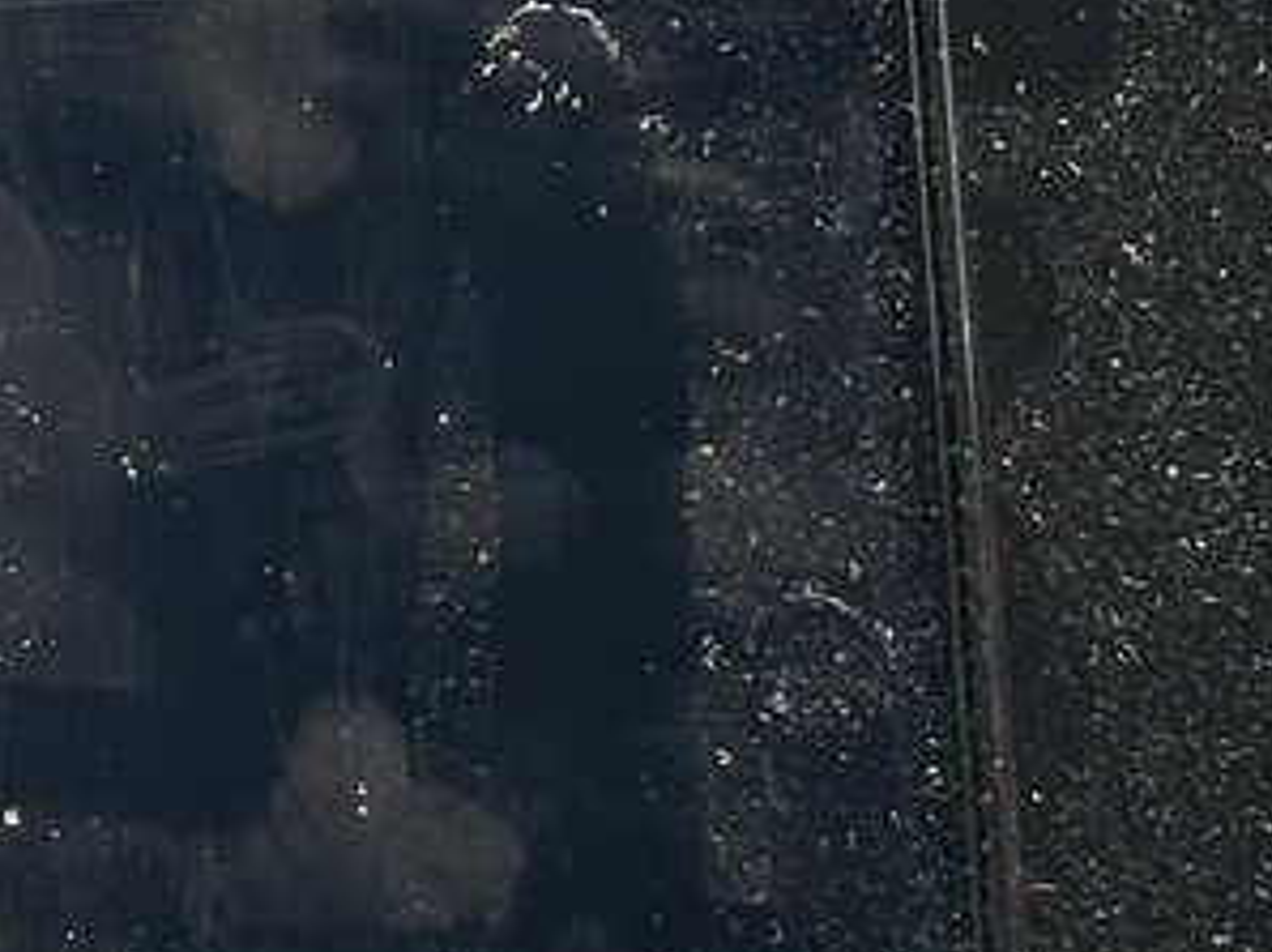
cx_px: -213
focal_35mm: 232
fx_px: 8518
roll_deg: -3.4
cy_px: 555
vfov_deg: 6.4
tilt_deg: -20.8
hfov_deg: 8.5
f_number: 1.78
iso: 80
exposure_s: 1/67
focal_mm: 6.86
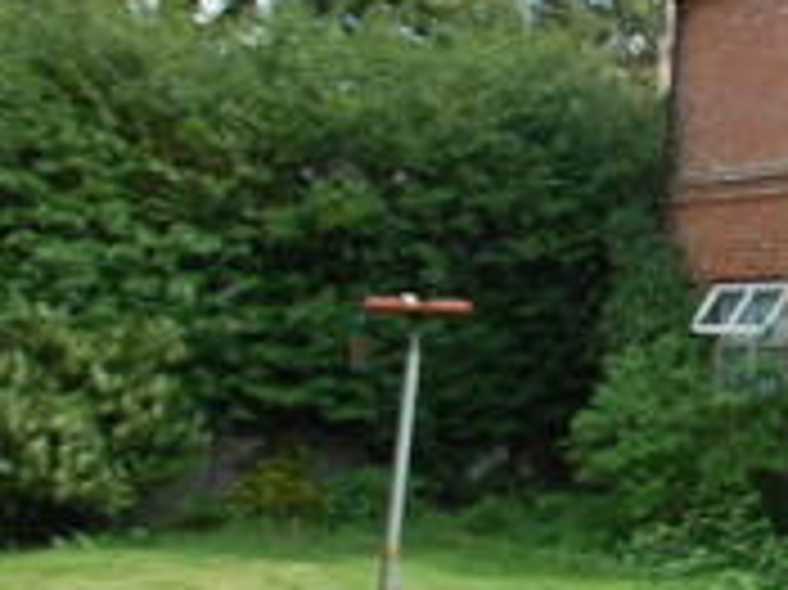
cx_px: 1229
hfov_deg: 25.3
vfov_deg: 26.7
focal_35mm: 54
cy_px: 164
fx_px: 1228
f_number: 6.3
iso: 200
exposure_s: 1/160
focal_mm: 10
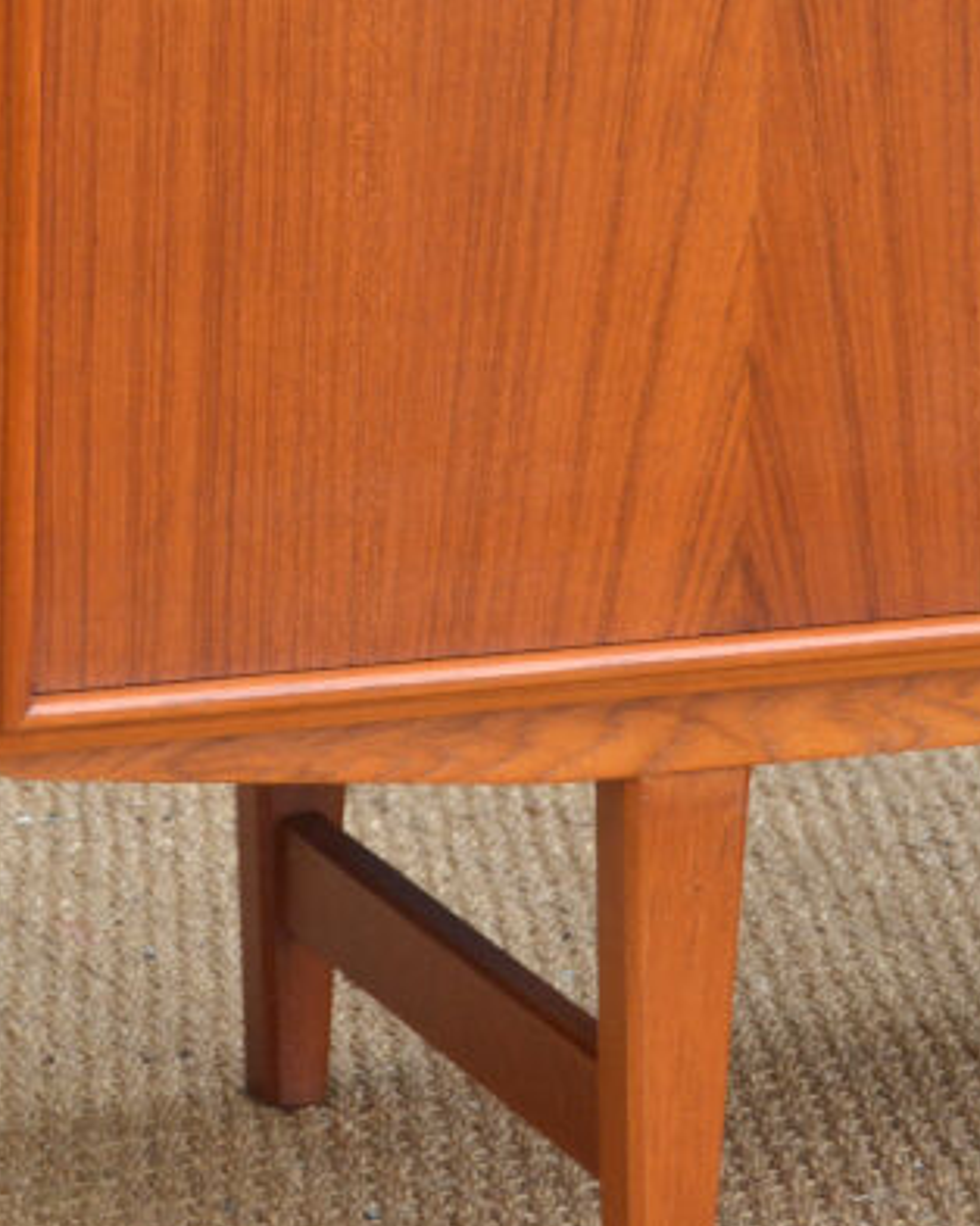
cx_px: 268
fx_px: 5733
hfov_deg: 9.8
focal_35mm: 158
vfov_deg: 12.1
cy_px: -12
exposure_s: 1/125
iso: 280
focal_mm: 42
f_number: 5
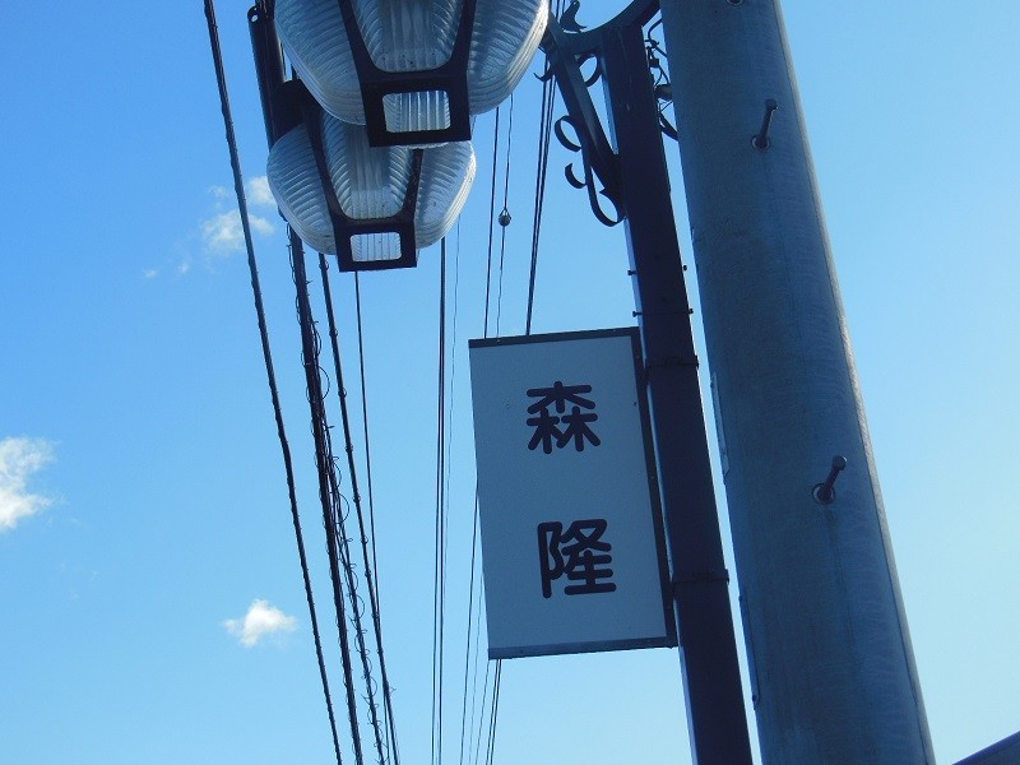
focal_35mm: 60
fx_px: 1768
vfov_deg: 24.4
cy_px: 382
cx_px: 510
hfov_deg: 32.2
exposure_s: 1/500
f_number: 5
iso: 125
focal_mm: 10.7
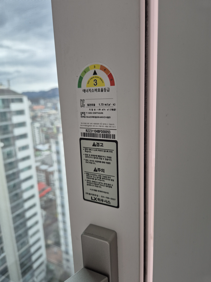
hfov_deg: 58.9
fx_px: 187
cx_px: 106
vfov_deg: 73.9
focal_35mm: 23
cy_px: 141
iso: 64
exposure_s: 1/120
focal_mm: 5.4
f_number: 1.8
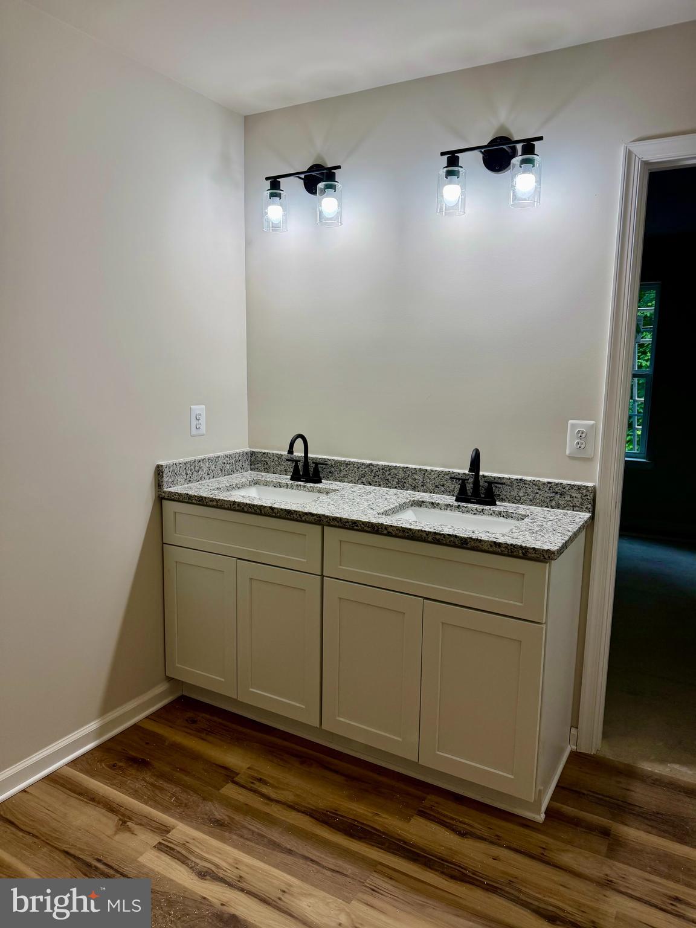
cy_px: 464
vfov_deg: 71.6
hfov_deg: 56.8
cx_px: 348
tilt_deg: -9.3
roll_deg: +0.2
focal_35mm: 24
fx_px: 643
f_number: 1.78
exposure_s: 1/179
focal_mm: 6.76
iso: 100
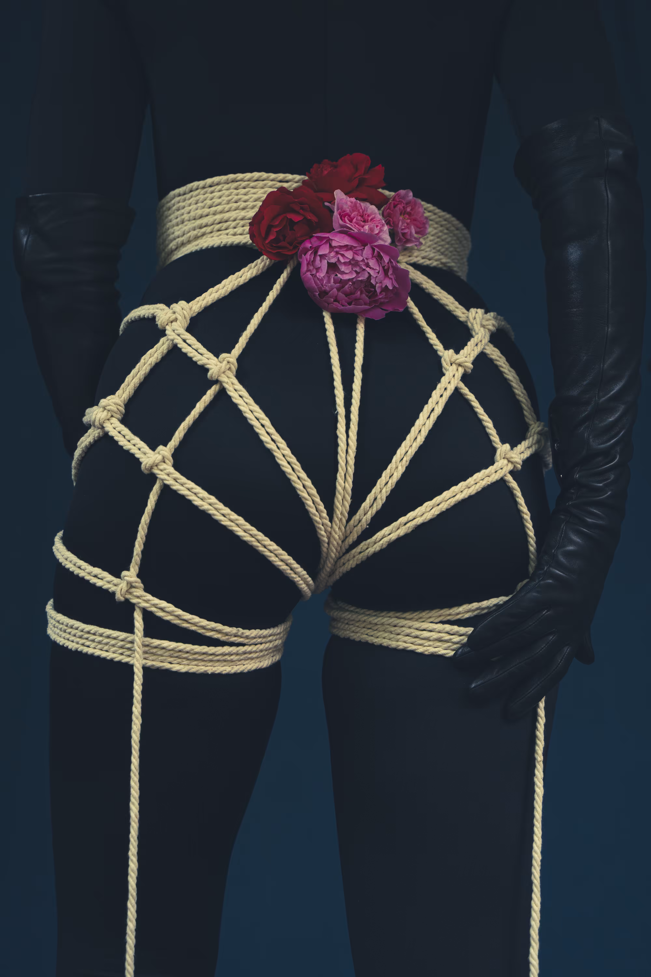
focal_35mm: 55
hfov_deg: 24.6
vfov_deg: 36.2
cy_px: 488
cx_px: 326
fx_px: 1492
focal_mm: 55
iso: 640
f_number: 4
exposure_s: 1/100
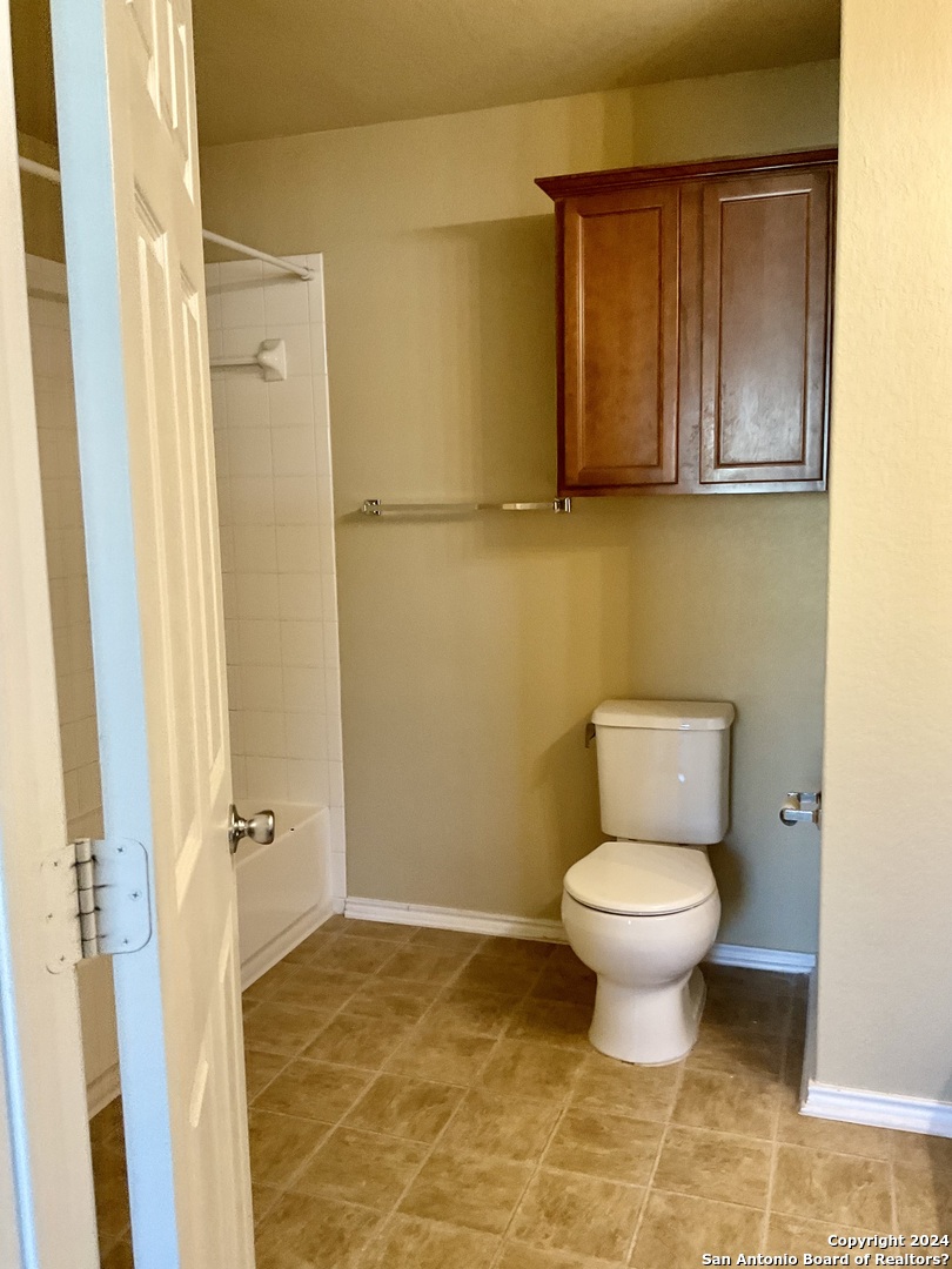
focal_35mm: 29
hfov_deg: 48.2
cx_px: 476
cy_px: 634
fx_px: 1063
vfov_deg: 61.7
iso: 160
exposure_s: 1/60
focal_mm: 3
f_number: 1.8
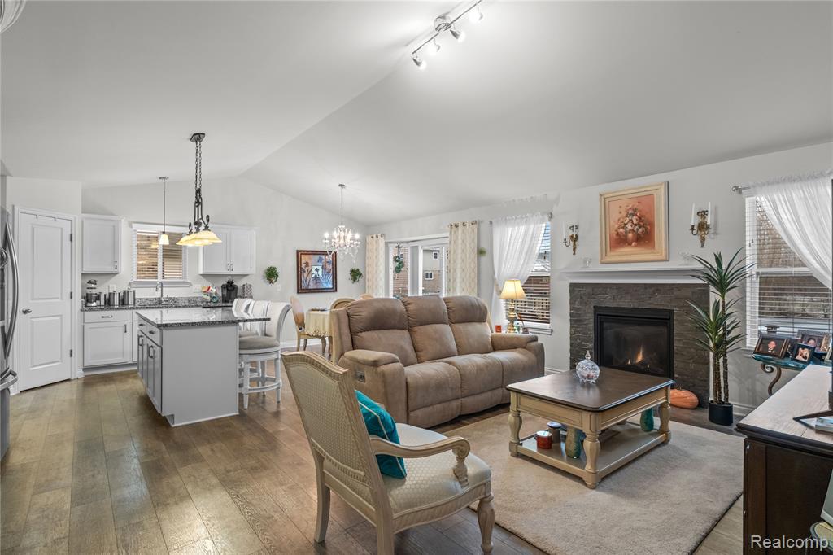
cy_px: 278
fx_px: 416
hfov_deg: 90.0
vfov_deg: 67.3
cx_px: 416
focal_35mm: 18
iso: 640
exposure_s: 1/2
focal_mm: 11.7
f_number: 6.4
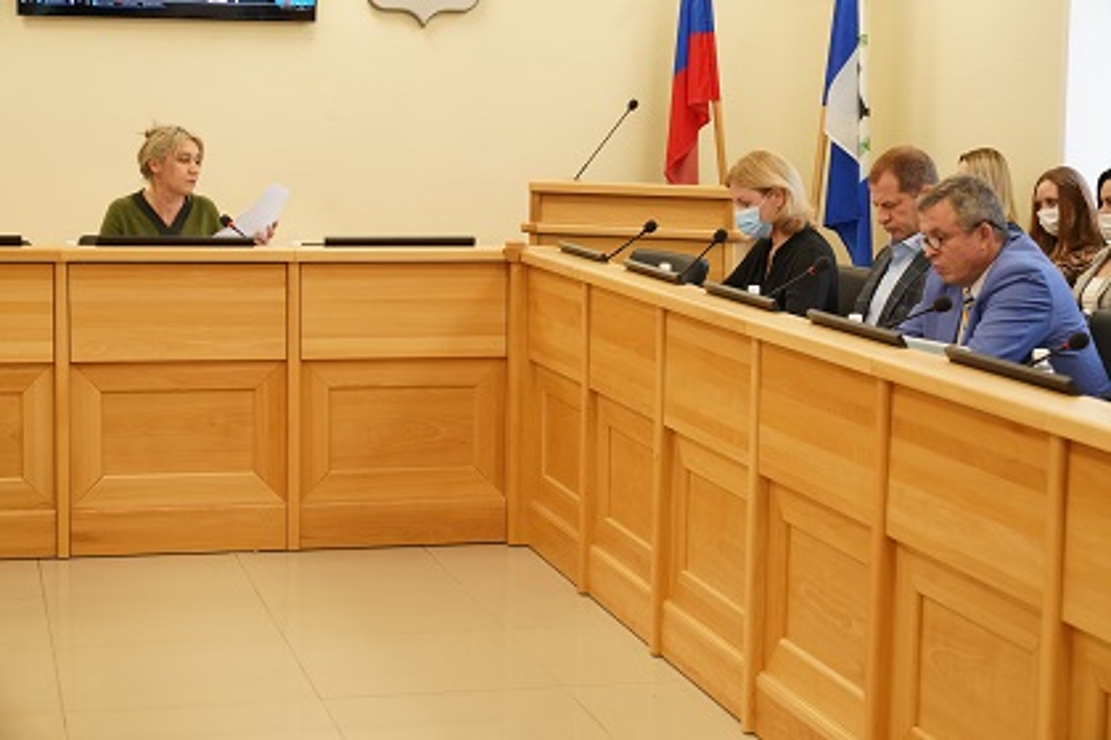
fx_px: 2160
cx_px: 556
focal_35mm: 70
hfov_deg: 28.8
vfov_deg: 19.5
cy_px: 370
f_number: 5.6
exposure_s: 1/160
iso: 3200
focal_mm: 70
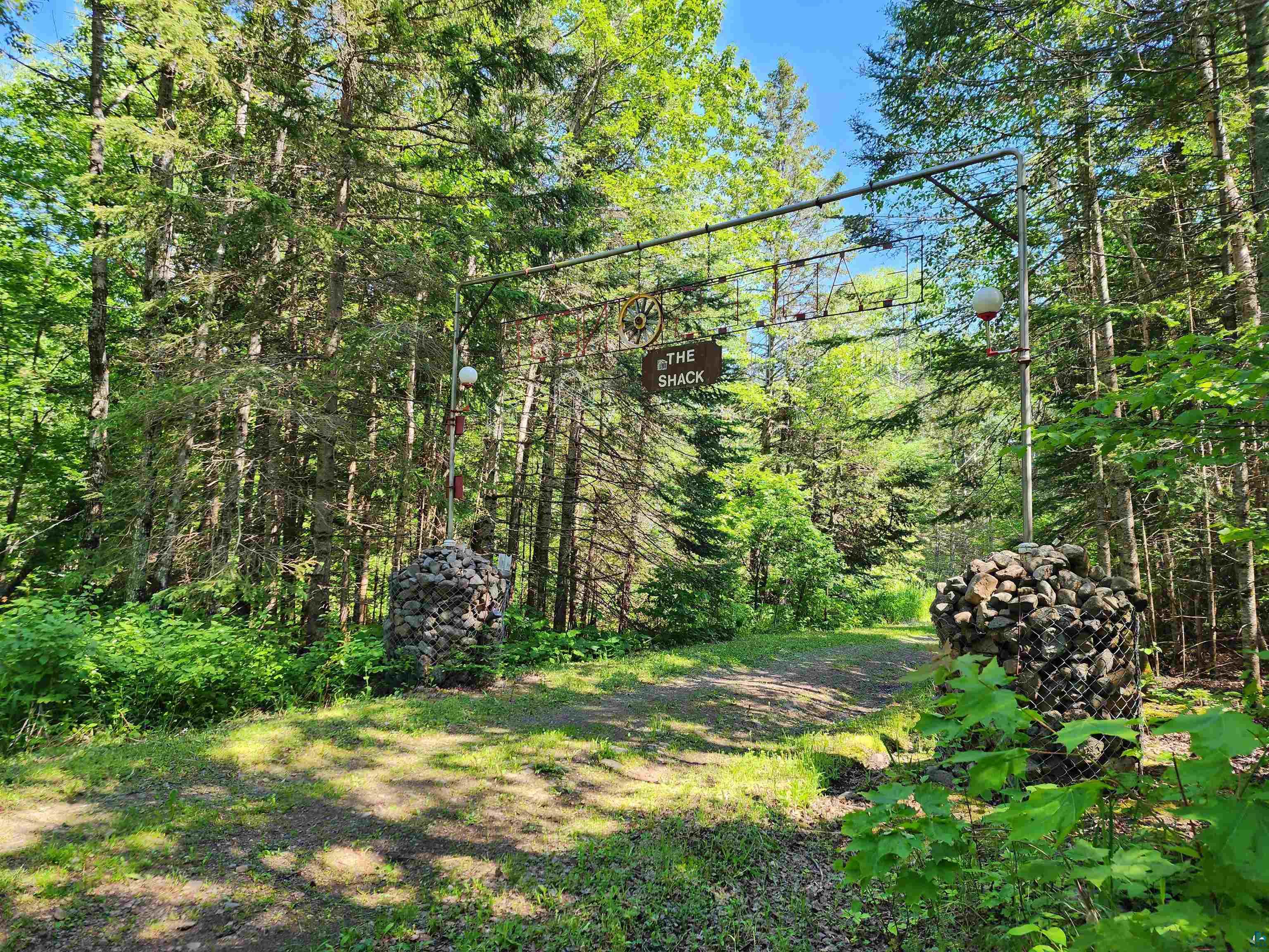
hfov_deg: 73.9
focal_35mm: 23
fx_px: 843
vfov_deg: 58.9
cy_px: 476
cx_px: 634
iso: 20
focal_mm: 6.4
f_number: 1.8
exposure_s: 1/180
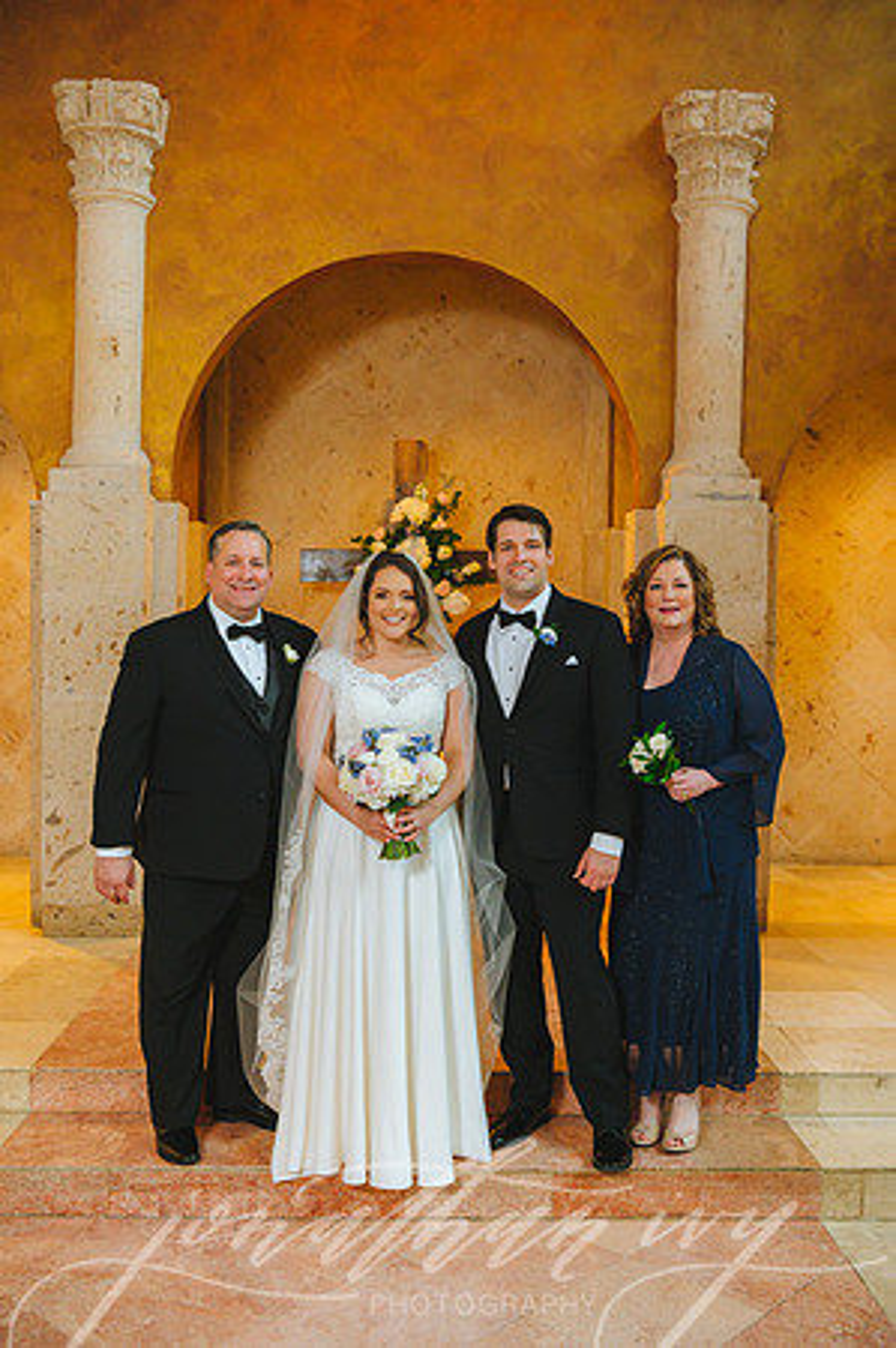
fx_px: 1272
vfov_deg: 55.8
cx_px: 448
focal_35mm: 34
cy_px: 674
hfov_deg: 38.8
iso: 4000
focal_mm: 34
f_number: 4
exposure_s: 1/160
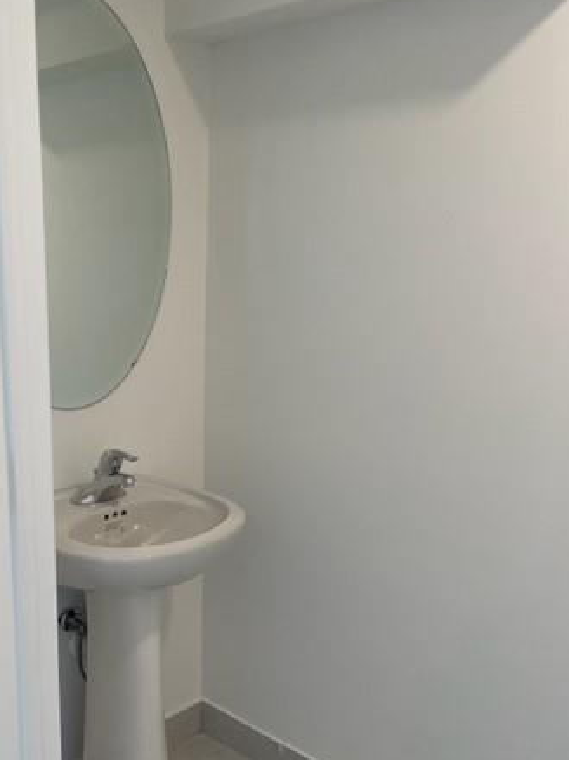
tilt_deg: -14.7
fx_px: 834
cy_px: 460
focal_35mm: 38
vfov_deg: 48.7
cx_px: 165
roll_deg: +0.3
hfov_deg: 37.0
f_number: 1.6
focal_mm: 4.2
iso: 80
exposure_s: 1/120
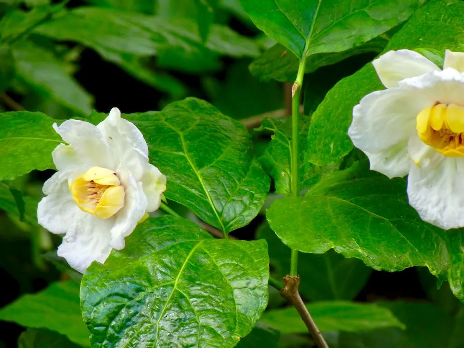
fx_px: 4021
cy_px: 174
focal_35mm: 300
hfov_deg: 6.6
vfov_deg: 5.0
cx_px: 232
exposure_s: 1/60.6
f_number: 5.6
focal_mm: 54
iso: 160
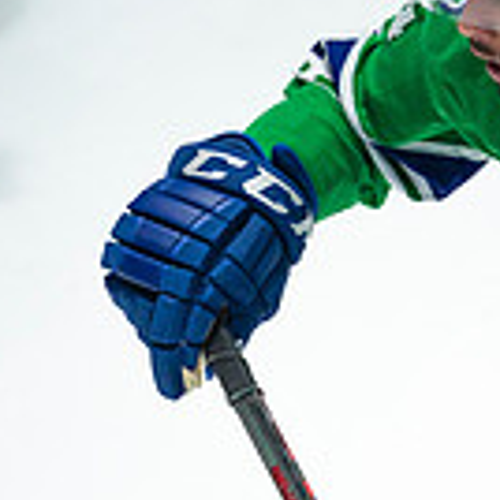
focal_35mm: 1716
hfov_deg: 1.0
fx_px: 28042
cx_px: 474
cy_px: 601
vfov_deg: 1.0
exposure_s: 1/1000
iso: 2000
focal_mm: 600
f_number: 4
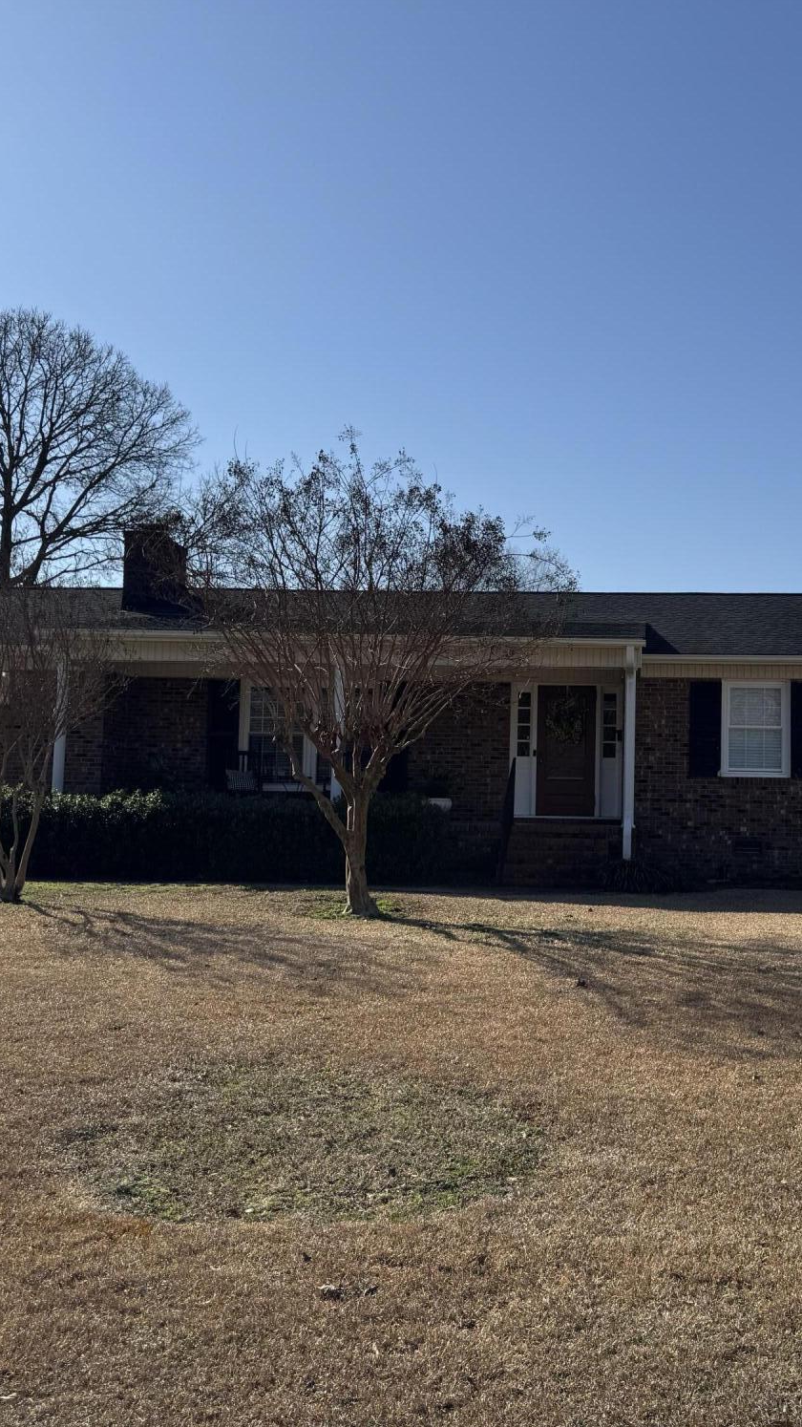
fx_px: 1324
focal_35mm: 35
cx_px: 598
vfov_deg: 56.6
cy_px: 714
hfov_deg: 33.1
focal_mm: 6.76
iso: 80
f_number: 1.78
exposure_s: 1/6410
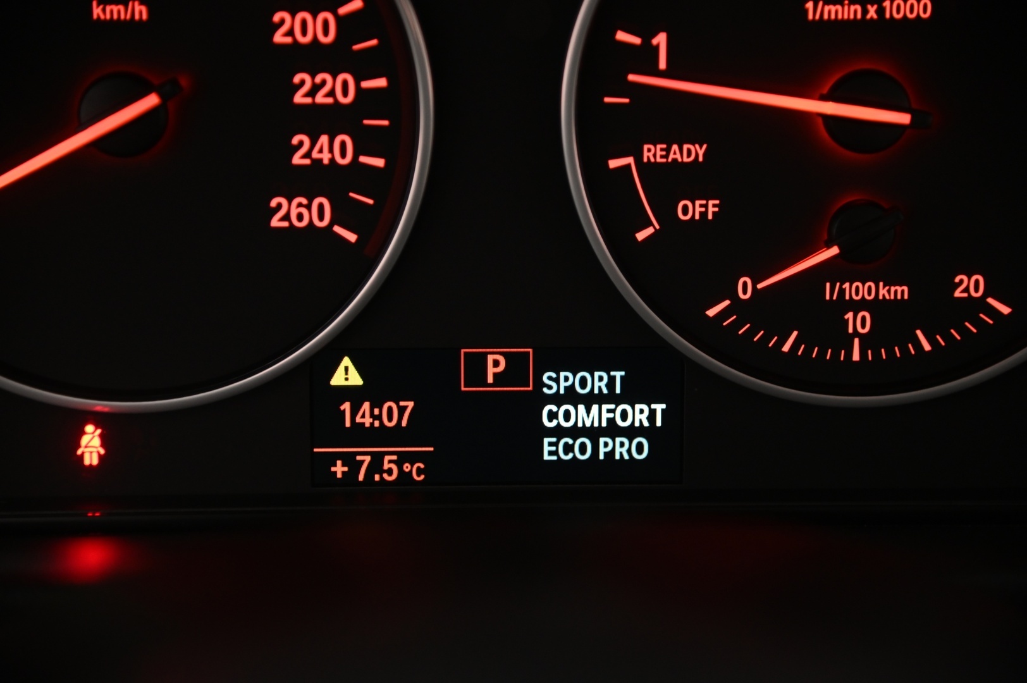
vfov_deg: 13.7
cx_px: 514
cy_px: 342
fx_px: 2850
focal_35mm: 100
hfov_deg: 20.4
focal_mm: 100
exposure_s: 1/30
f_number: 4
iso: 2000
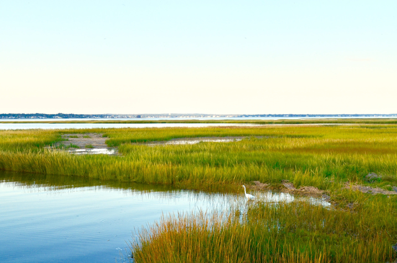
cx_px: 198
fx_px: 594
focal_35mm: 54
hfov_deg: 36.9
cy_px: 132
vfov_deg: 24.9
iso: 200
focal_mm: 36
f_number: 11
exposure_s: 1/100
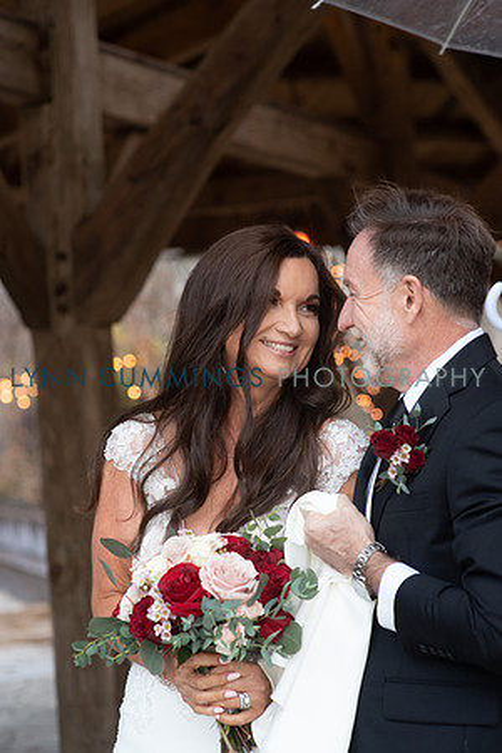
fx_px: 1778
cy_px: 376
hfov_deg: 16.1
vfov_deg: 23.9
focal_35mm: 85
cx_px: 251
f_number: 3.2
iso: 640
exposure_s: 1/125
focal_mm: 85
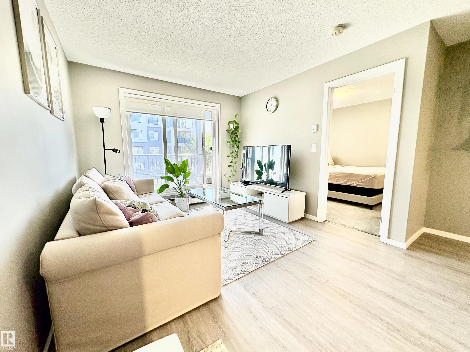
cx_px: 235
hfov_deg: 102.1
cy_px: 176
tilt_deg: -6.1
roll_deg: +1.2
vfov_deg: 85.7
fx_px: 190
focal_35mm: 14
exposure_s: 1/120
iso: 100
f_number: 2.2
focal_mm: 2.22
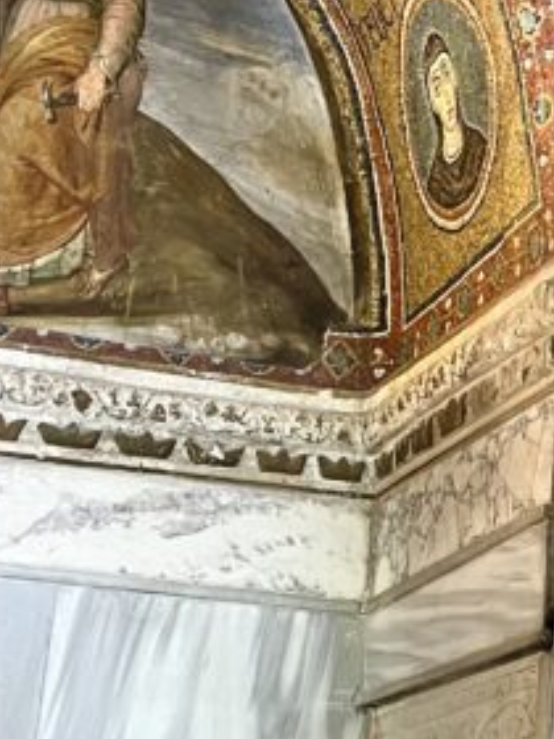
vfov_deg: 20.5
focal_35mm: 95
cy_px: 211
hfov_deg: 14.9
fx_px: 2027
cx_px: 725
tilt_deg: +26.4
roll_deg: +0.6
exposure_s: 1/33
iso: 400
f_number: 1.5
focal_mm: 5.7
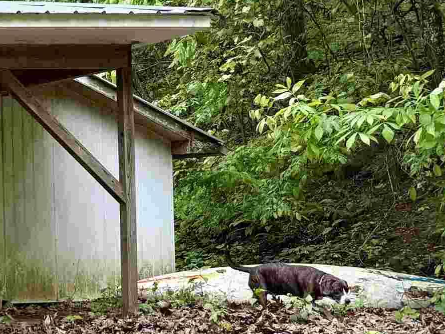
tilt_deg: +2.9
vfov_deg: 17.8
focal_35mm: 83
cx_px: -318
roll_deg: +1.0
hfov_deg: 19.0
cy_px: 179
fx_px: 1067
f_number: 1.78
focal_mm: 6.76
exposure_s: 1/426
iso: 80
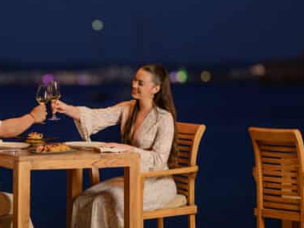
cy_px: 94
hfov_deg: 11.9
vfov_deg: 9.0
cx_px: 66
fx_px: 1449
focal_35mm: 165
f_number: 1.2
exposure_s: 1/250
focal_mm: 85
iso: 800
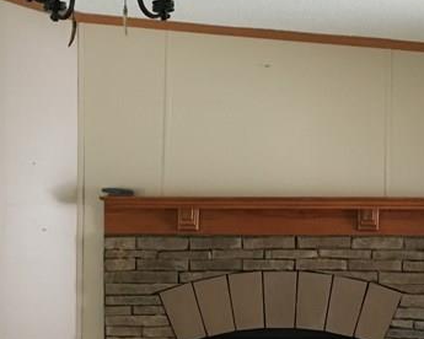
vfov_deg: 18.2
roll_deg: +0.2
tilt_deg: -1.4
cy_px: 244
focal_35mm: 84
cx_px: 234
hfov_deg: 22.7
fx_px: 1054
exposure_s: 1/24
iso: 200
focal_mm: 4.15
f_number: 2.2
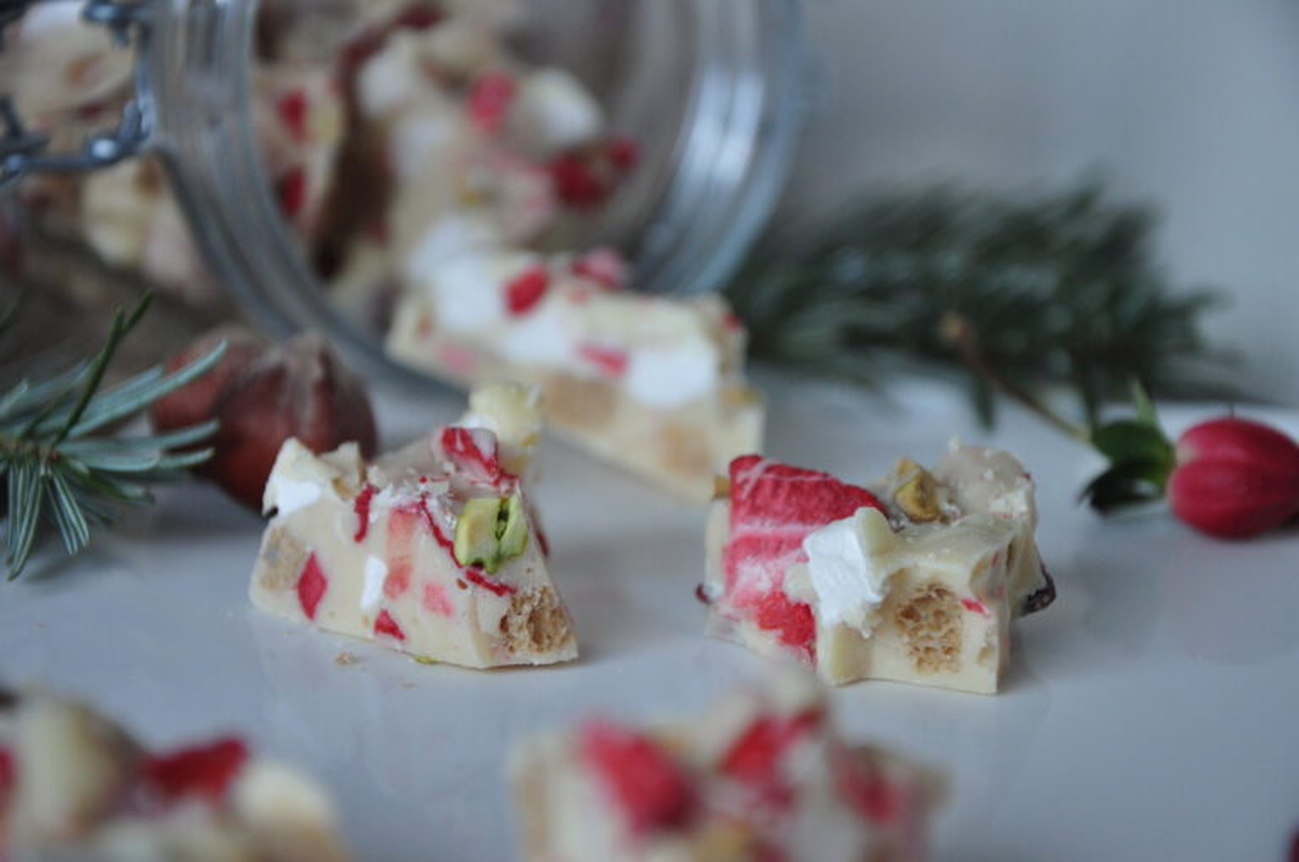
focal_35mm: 112
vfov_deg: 12.1
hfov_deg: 18.2
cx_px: 650
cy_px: 431
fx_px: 4054
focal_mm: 75
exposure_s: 1/6
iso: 800
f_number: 5.3
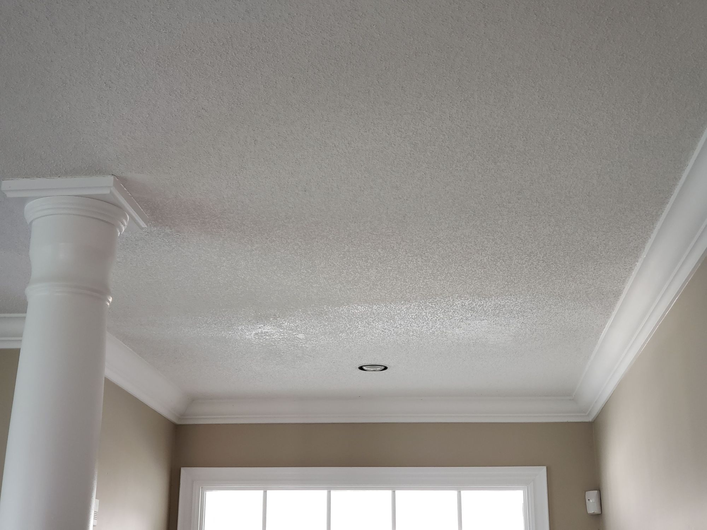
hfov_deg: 36.8
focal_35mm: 52
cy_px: 265
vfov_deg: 28.0
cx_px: 354
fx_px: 1062
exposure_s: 1/30
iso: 160
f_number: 2.4
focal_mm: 6
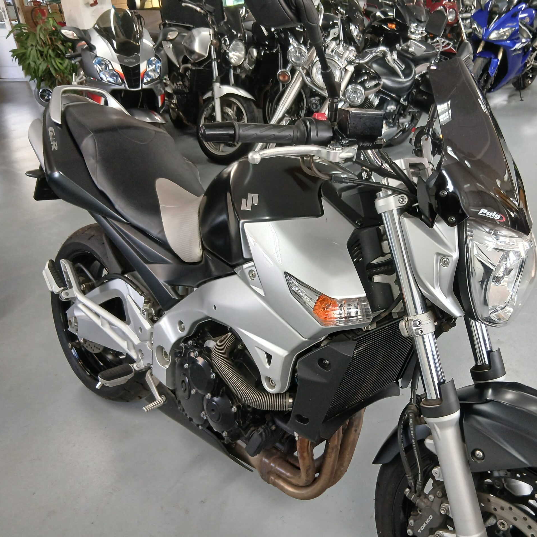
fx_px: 544
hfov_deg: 51.9
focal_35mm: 31
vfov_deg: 52.5
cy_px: 267
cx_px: 343
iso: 160
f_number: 1.8
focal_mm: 3.98
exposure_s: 1/50
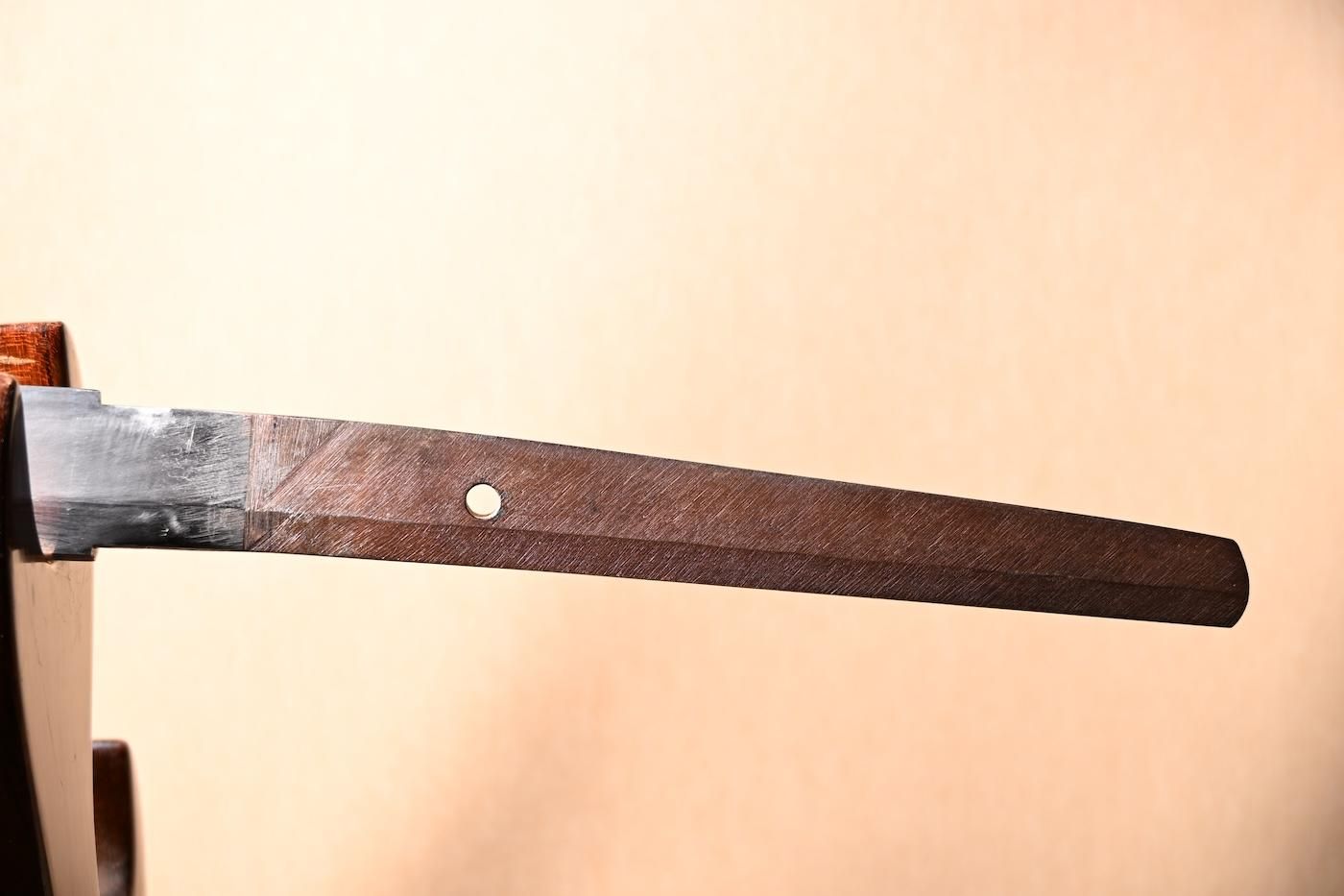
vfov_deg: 24.4
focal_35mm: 56
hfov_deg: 35.9
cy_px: 448
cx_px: 672
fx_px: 2072
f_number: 4.2
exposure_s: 1/2
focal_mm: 37
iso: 100
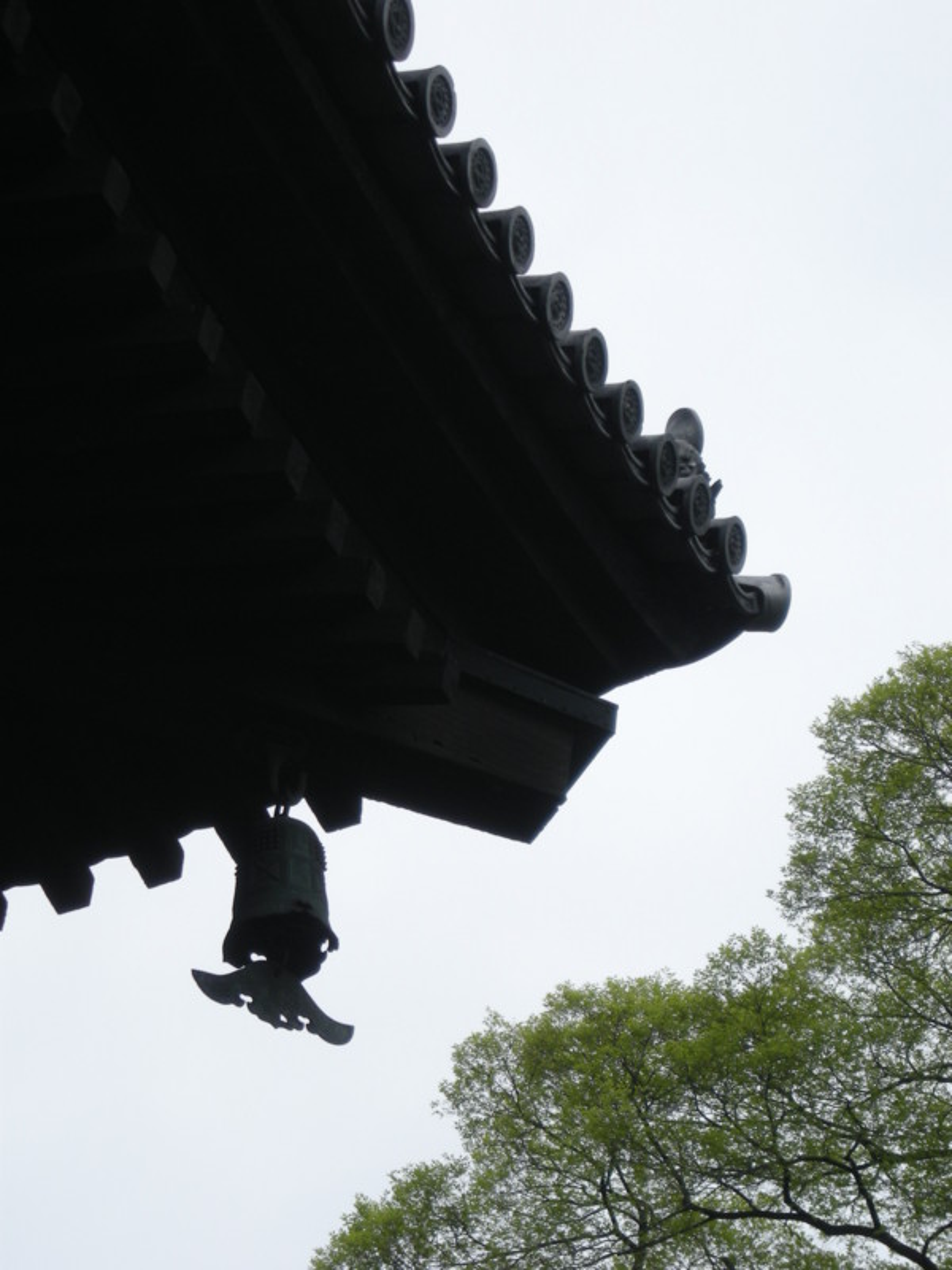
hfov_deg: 14.1
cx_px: 476
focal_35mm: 105
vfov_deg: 18.7
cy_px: 635
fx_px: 3850
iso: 50
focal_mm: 17.1
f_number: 9.4
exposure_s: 1/130
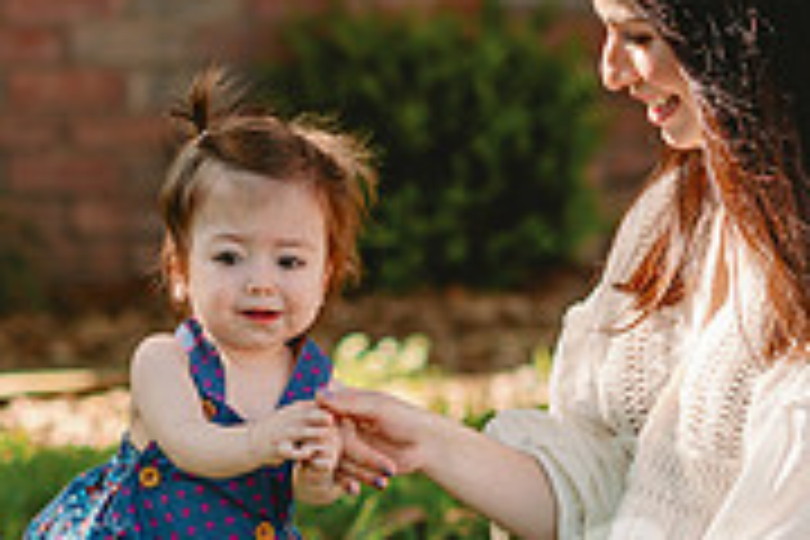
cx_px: 275
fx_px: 7559
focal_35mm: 336
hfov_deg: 6.1
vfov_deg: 4.1
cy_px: 200
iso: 125
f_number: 2.8
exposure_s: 1/1000
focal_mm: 85
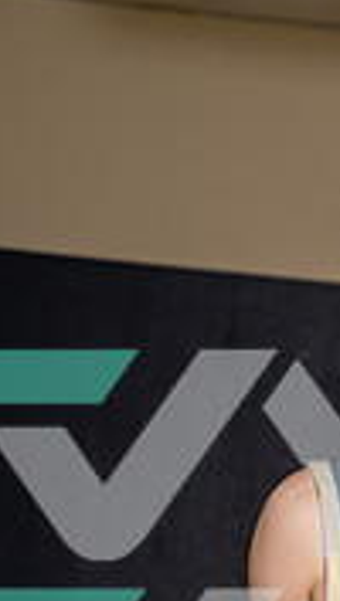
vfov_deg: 14.8
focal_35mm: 141
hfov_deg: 8.5
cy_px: 696
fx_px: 2252
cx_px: 442
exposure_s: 1/250
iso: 400
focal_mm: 53
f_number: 5.6
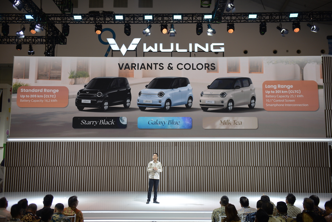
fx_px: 351
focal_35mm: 38
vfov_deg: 35.1
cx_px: 166
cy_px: 111
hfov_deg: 50.7
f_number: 2.8
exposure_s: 1/320
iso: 320
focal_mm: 38
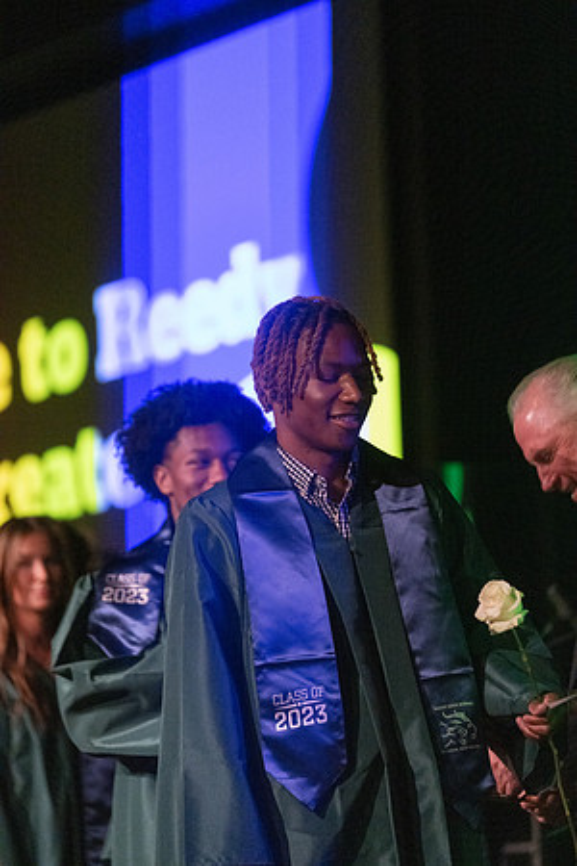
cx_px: 288
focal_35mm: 159
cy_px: 433
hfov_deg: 8.6
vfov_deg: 12.9
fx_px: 3822
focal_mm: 159
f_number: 2.8
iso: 16000
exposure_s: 1/1000
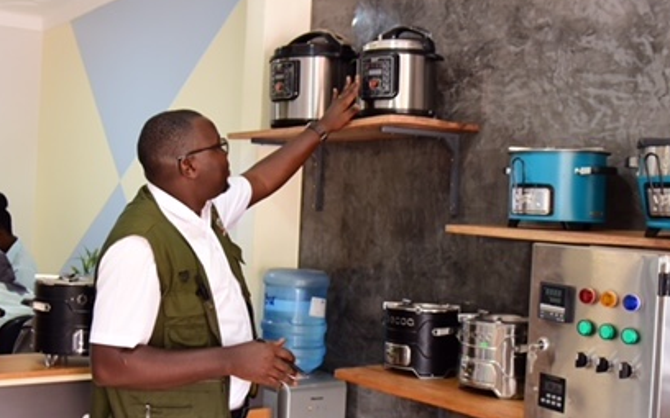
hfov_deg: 41.8
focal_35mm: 48
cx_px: 301
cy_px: 195
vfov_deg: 26.9
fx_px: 876
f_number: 4
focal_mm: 30
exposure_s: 1/80
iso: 1600
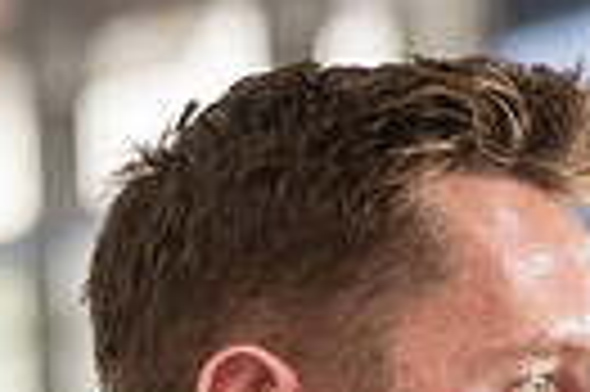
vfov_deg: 2.3
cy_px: 827
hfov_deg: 3.4
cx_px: 599
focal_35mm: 598
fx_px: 9788
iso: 2500
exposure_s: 1/160
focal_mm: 135
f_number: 4.5
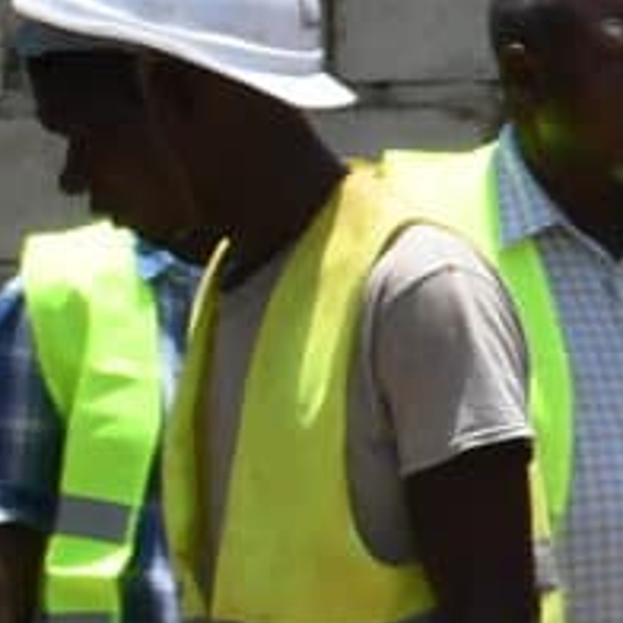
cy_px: 157
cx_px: 2940
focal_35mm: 399
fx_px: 8124
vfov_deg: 4.4
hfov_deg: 4.0
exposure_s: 1/250
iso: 200
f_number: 11
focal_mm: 30
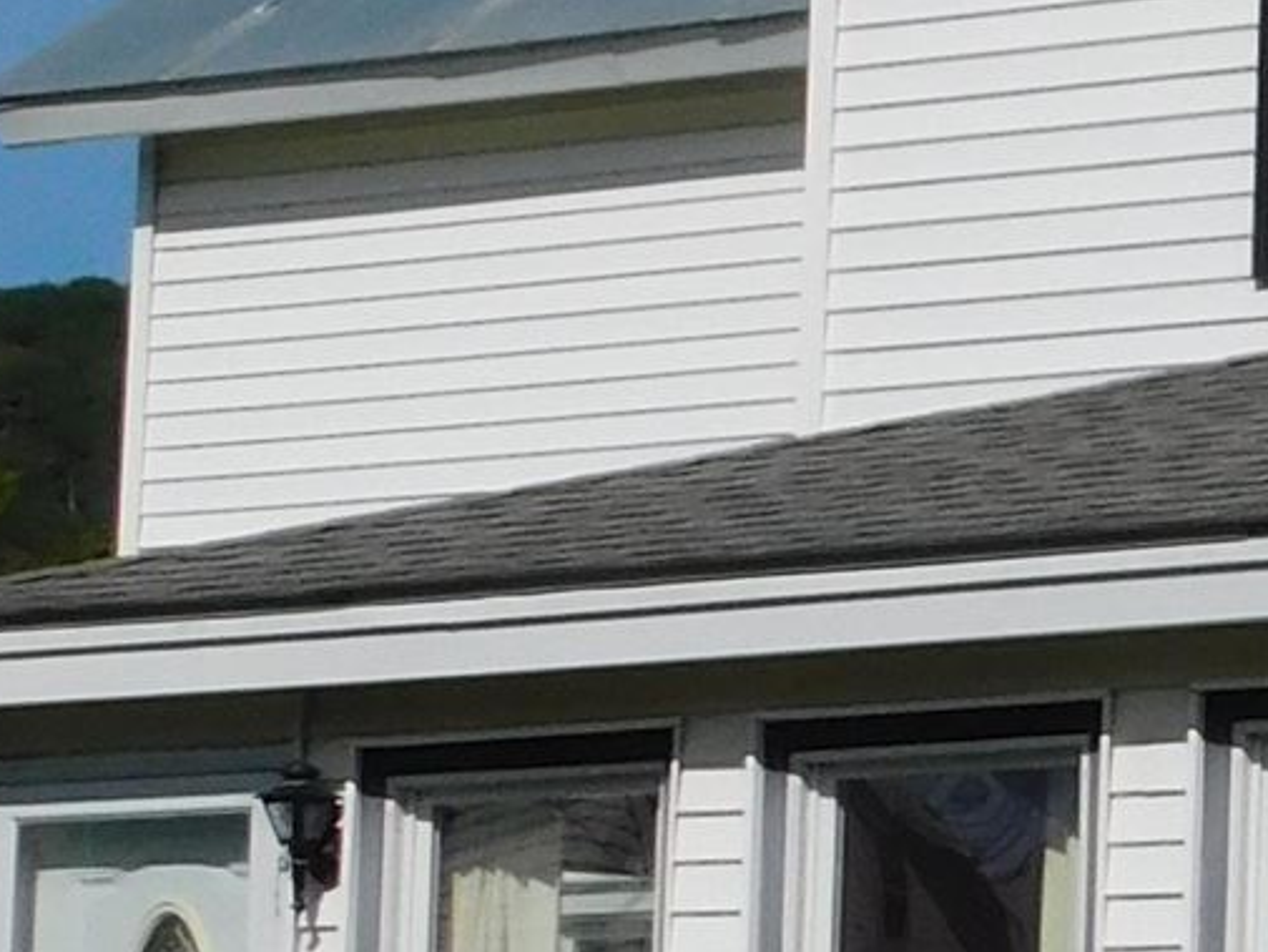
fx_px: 8024
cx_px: 3016
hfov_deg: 8.3
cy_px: 716
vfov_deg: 6.8
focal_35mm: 219
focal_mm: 6.3
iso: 125
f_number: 7
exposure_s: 1/1000
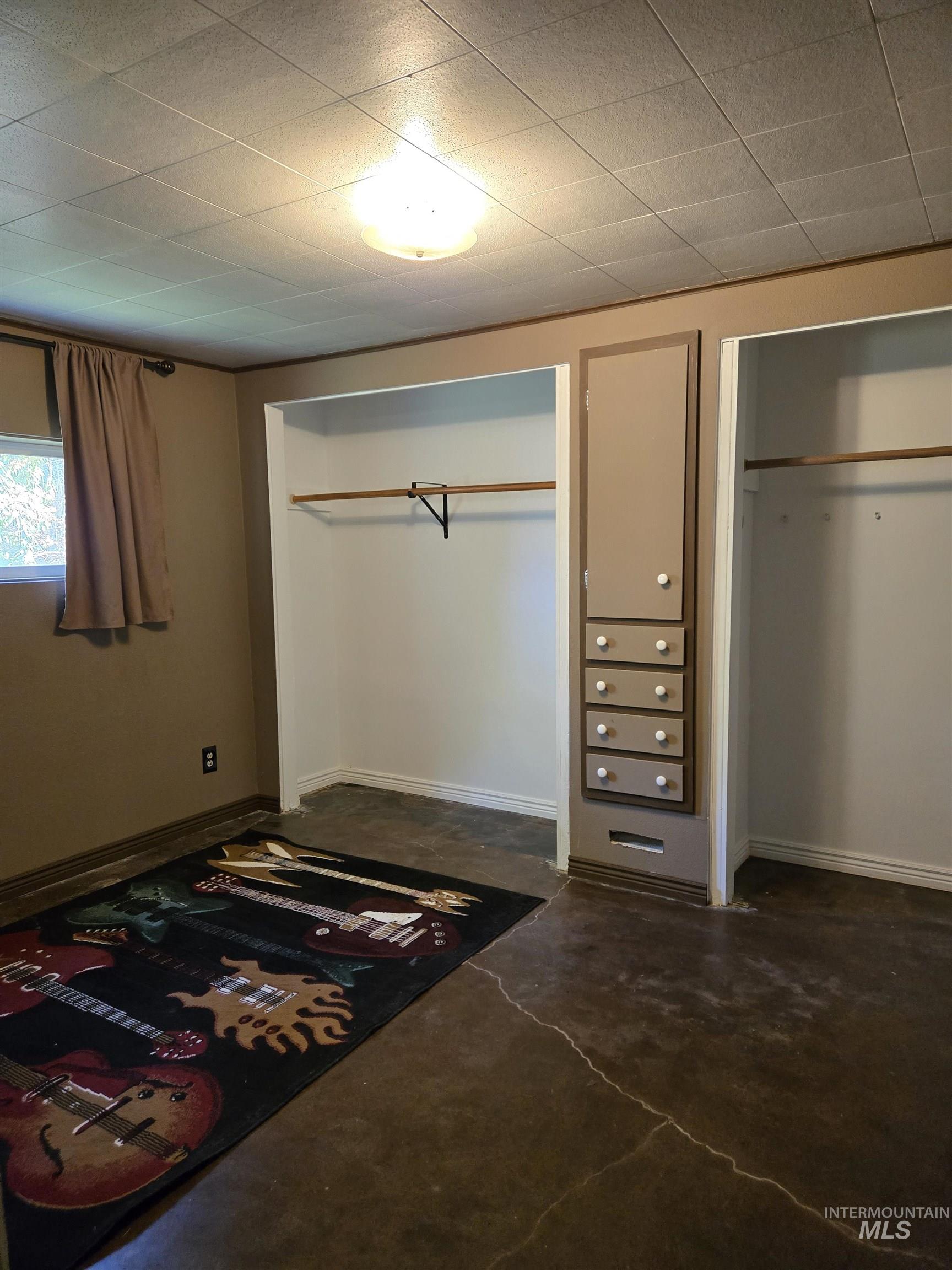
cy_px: 635
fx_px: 843
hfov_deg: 58.9
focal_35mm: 23
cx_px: 476
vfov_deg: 73.9
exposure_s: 1/120
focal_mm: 5.4
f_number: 1.8
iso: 500
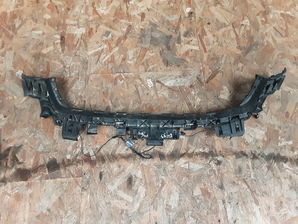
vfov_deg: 51.4
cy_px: 112
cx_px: 149
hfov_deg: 65.3
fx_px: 232
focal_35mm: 27
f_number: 1.9
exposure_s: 1/25
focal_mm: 2.91
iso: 250
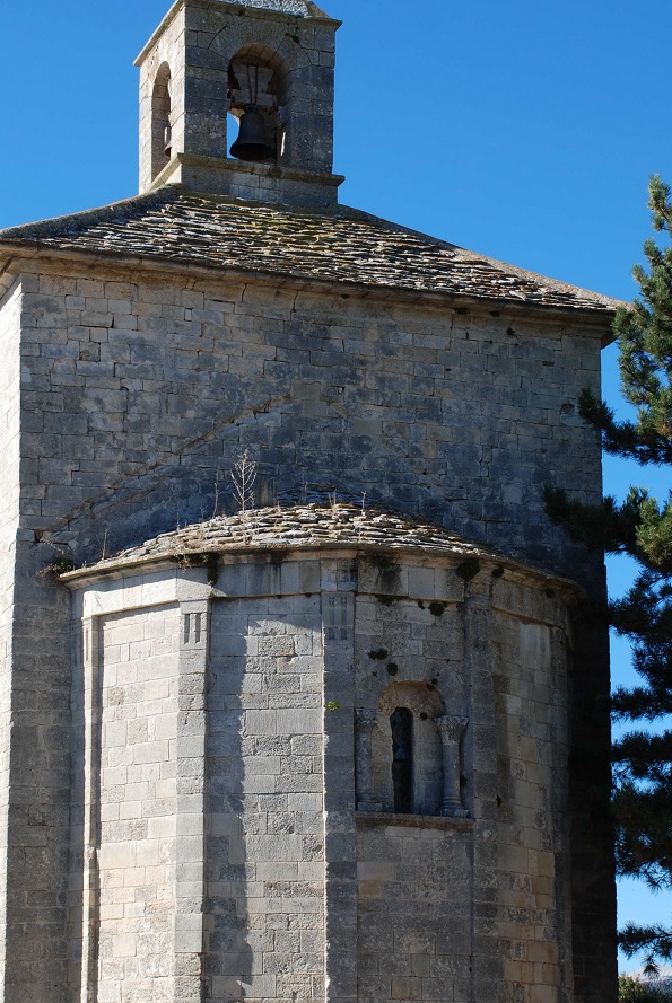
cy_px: 539
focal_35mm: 81
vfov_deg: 25.0
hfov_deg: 16.9
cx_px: 270
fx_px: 2262
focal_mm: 40
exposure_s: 1/160
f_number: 6.3
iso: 100
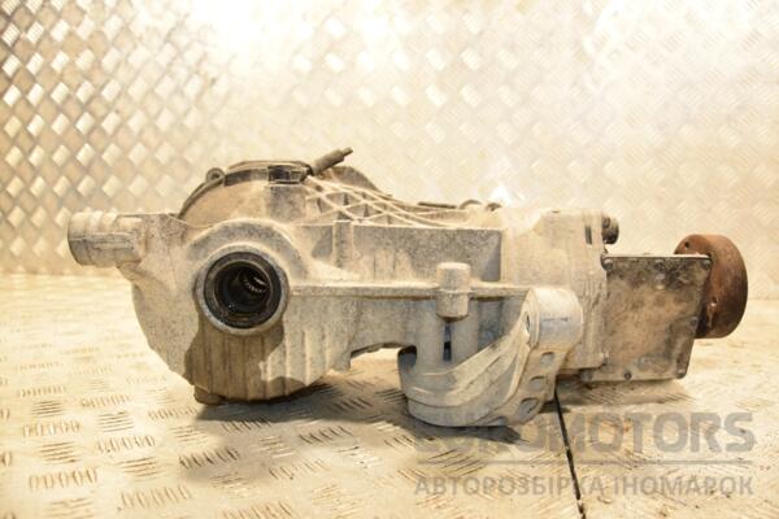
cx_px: 390
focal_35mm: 27
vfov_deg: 47.9
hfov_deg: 67.4
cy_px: 260
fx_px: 584
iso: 800
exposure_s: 1/160
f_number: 5
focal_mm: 18
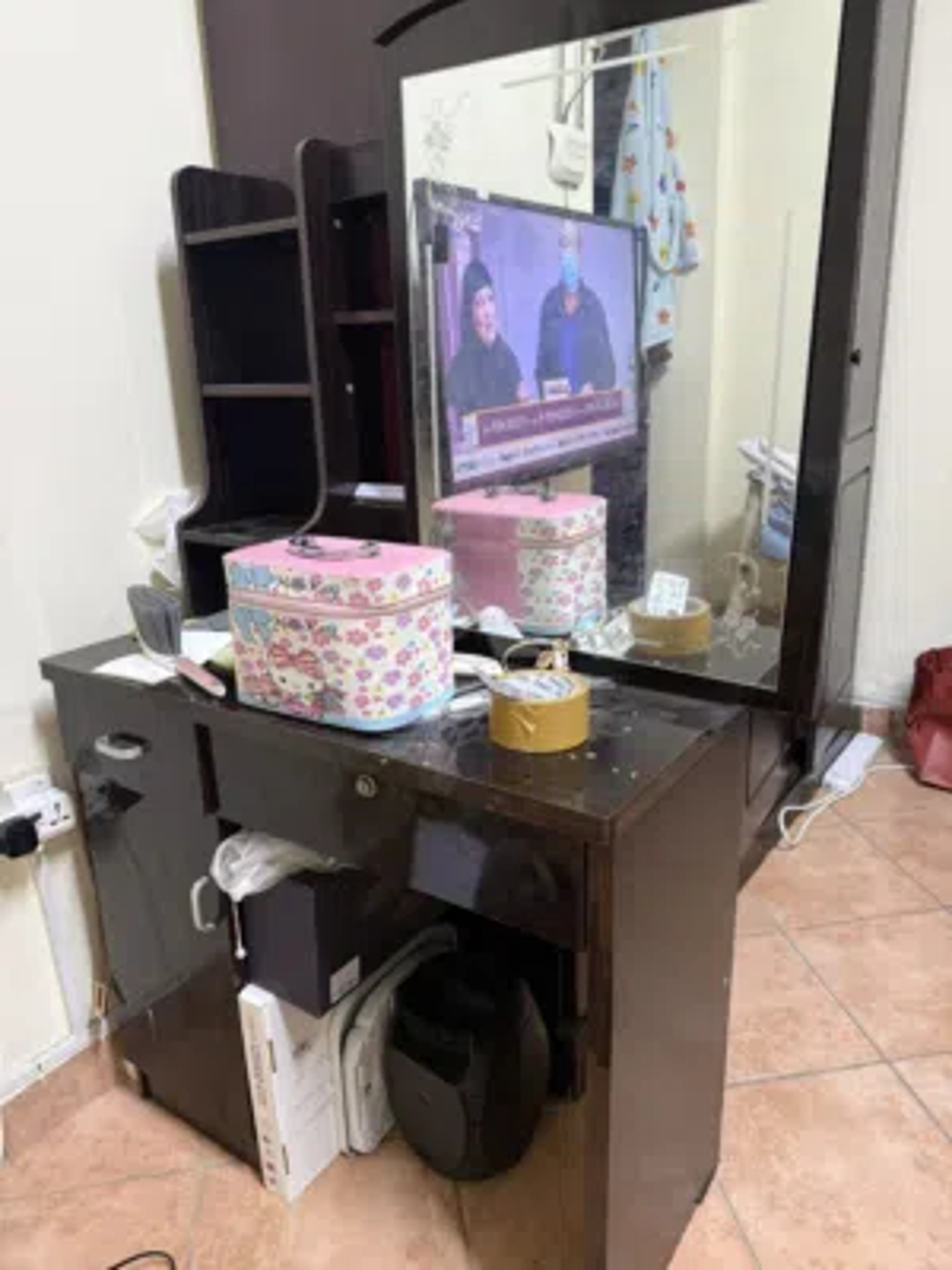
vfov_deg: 71.6
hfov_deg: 56.8
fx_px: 880
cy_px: 635
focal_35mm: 24
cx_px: 476
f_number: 1.78
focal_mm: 6.76
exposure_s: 1/44
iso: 400
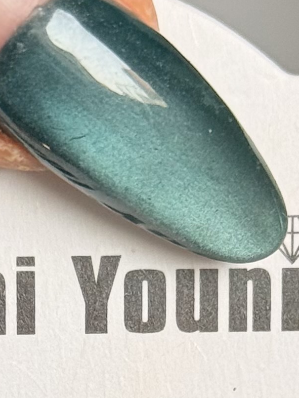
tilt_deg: -23.2
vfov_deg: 8.1
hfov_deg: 6.2
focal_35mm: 240
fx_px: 2763
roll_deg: +1.3
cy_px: 516
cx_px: 5
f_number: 1.78
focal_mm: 6.76
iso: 50
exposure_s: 1/201
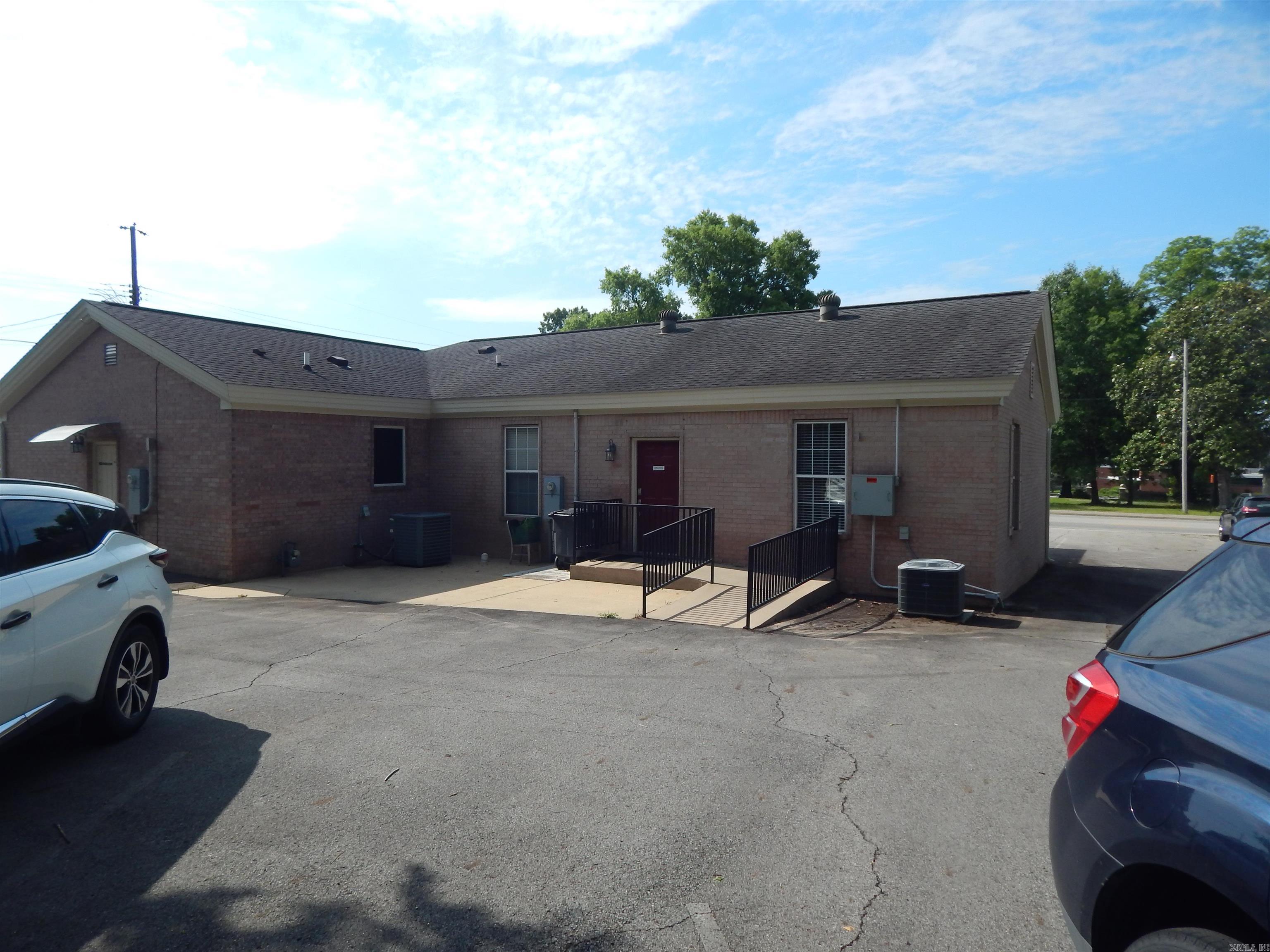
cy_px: 476
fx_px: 844
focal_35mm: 23
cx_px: 635
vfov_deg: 58.9
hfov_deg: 73.9
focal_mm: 4
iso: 125
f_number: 6
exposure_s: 1/500
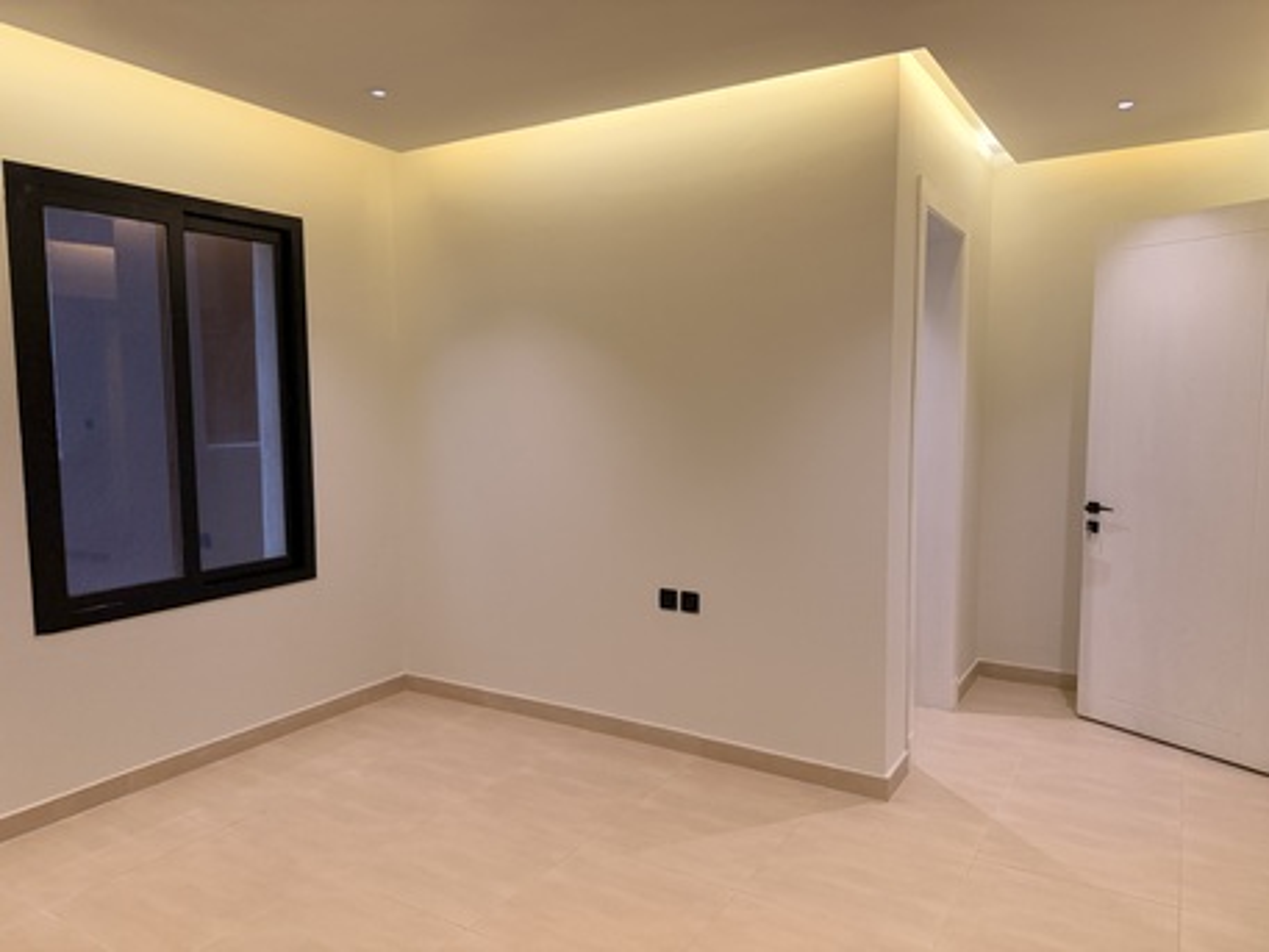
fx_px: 880
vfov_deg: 56.8
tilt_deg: -5.4
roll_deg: +0.2
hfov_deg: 71.6
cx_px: 634
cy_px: 476
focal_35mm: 24
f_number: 1.78
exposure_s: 1/169
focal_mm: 6.76
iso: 200
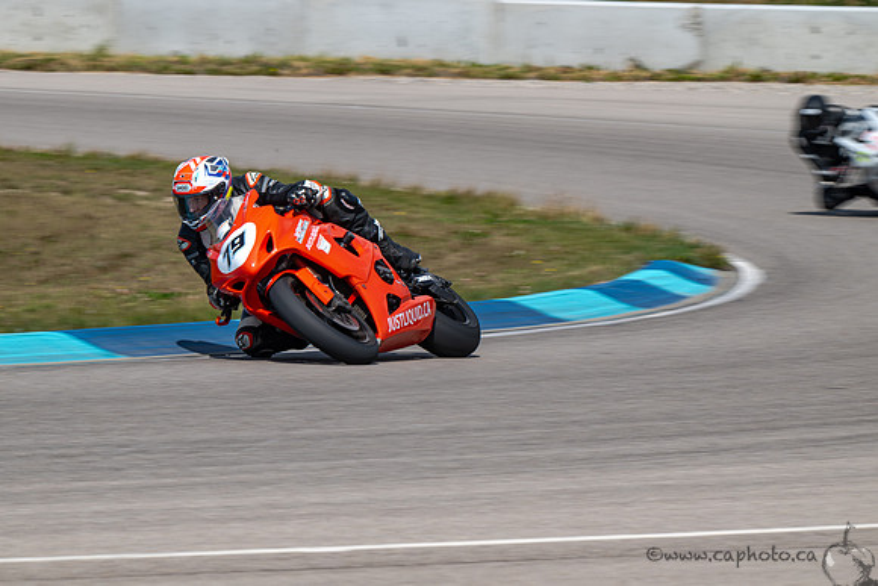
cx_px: 383
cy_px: 270
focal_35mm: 350
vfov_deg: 3.9
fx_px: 8527
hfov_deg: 5.9
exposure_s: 1/160
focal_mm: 310
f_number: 18
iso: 110
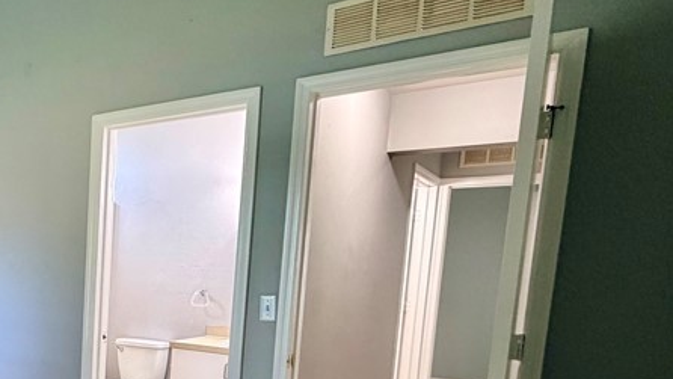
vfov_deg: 32.1
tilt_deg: -7.0
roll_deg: -1.0
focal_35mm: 35
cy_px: 338
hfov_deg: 47.7
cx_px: 12
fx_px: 625
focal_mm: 2.22
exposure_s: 1/60
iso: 200
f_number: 2.2
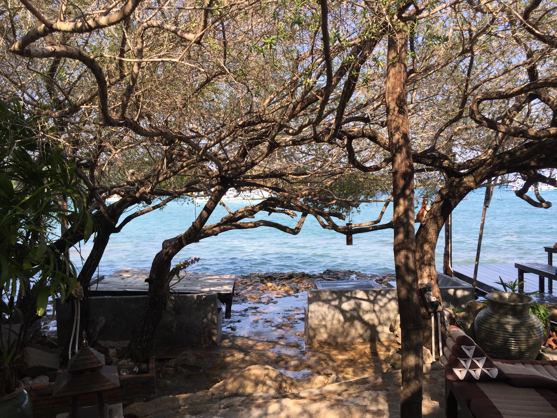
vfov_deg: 48.2
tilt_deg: -2.2
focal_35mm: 29
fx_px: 467
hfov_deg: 61.7
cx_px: 278
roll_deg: +0.3
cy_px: 209
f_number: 2.2
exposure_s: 1/670
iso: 32
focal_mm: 4.15
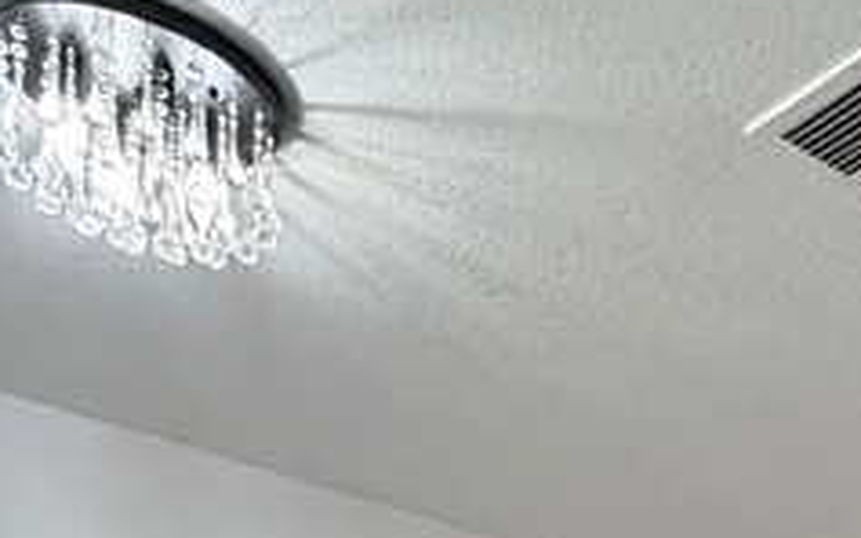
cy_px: 1087
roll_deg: -1.1
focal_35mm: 64
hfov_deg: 26.6
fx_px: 1501
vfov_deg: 15.8
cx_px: 1148
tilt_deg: -1.5
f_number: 2.2
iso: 125
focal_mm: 2.22
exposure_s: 1/120
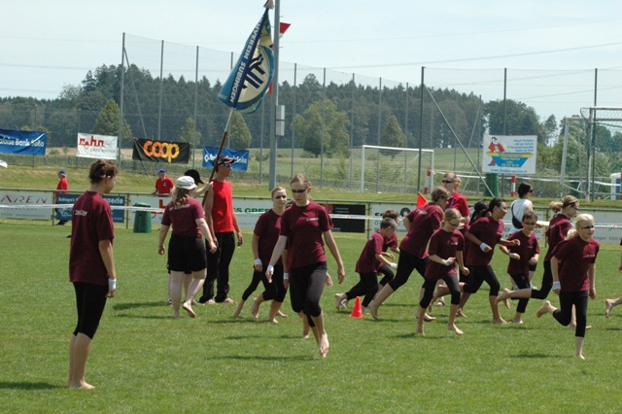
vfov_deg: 10.7
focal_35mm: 128
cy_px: 207
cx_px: 311
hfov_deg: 16.1
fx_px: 2202
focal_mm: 85
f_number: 14
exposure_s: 1/640
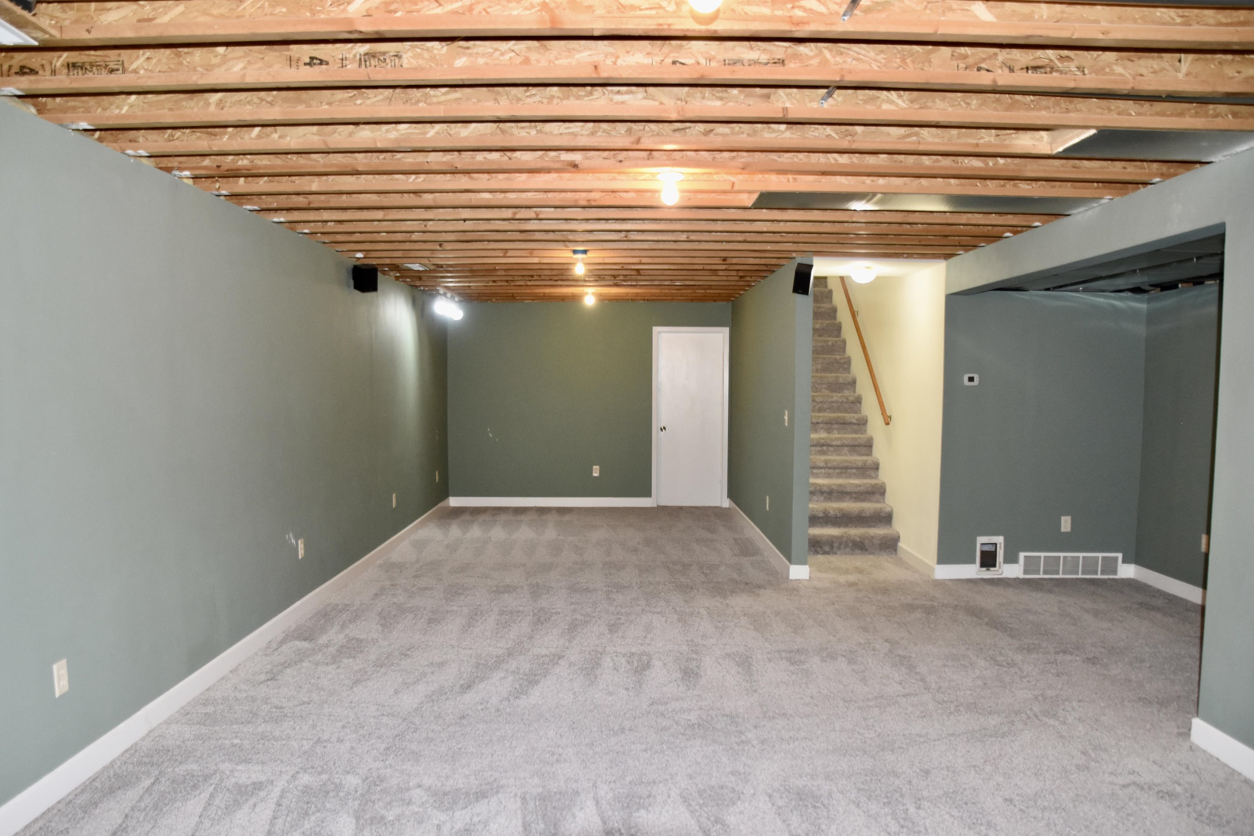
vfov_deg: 51.3
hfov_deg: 71.5
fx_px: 871
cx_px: 617
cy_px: 435
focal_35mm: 25
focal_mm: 16
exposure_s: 1/60
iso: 900
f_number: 3.5
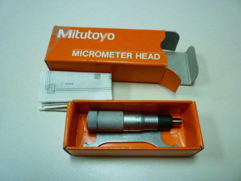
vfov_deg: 48.2
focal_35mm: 29
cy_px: 90
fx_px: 202
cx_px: 120
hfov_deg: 61.7
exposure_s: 1/30
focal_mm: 5.2
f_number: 3.3
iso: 400
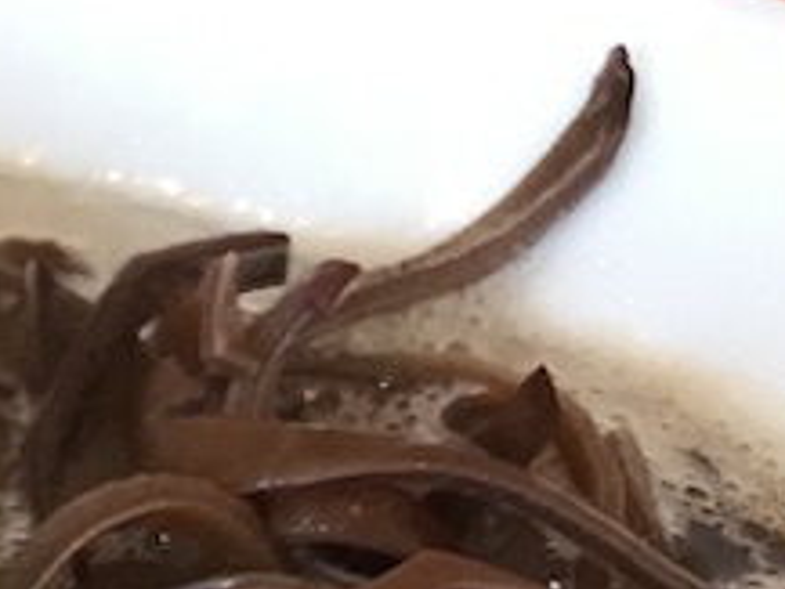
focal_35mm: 129
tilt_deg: -46.9
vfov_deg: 10.3
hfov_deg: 13.9
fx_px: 2927
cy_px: 1283
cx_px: -539
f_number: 1.8
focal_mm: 3.99
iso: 25
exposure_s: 1/30
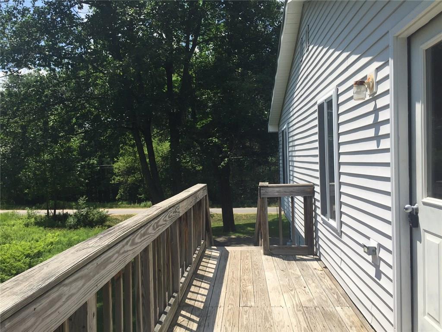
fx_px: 370
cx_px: 221
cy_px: 166
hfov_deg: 61.7
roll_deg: -0.6
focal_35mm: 29
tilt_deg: -0.8
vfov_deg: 48.2
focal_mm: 4.15
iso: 32
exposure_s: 1/2198
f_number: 2.2
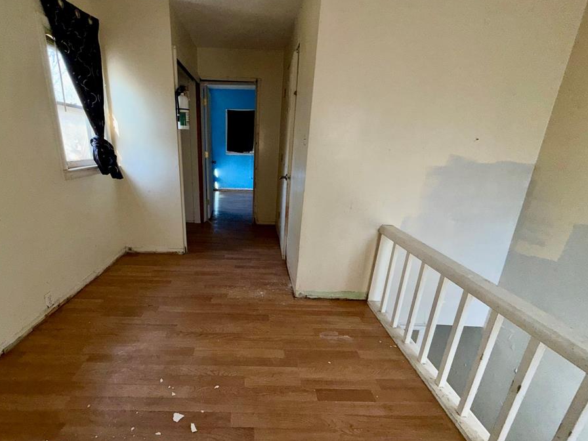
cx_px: 254
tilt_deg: -15.1
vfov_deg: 78.1
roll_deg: -0.6
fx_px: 272
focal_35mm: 16
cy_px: 223
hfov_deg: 93.9
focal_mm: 2.22
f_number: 2.2
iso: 80
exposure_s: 1/120
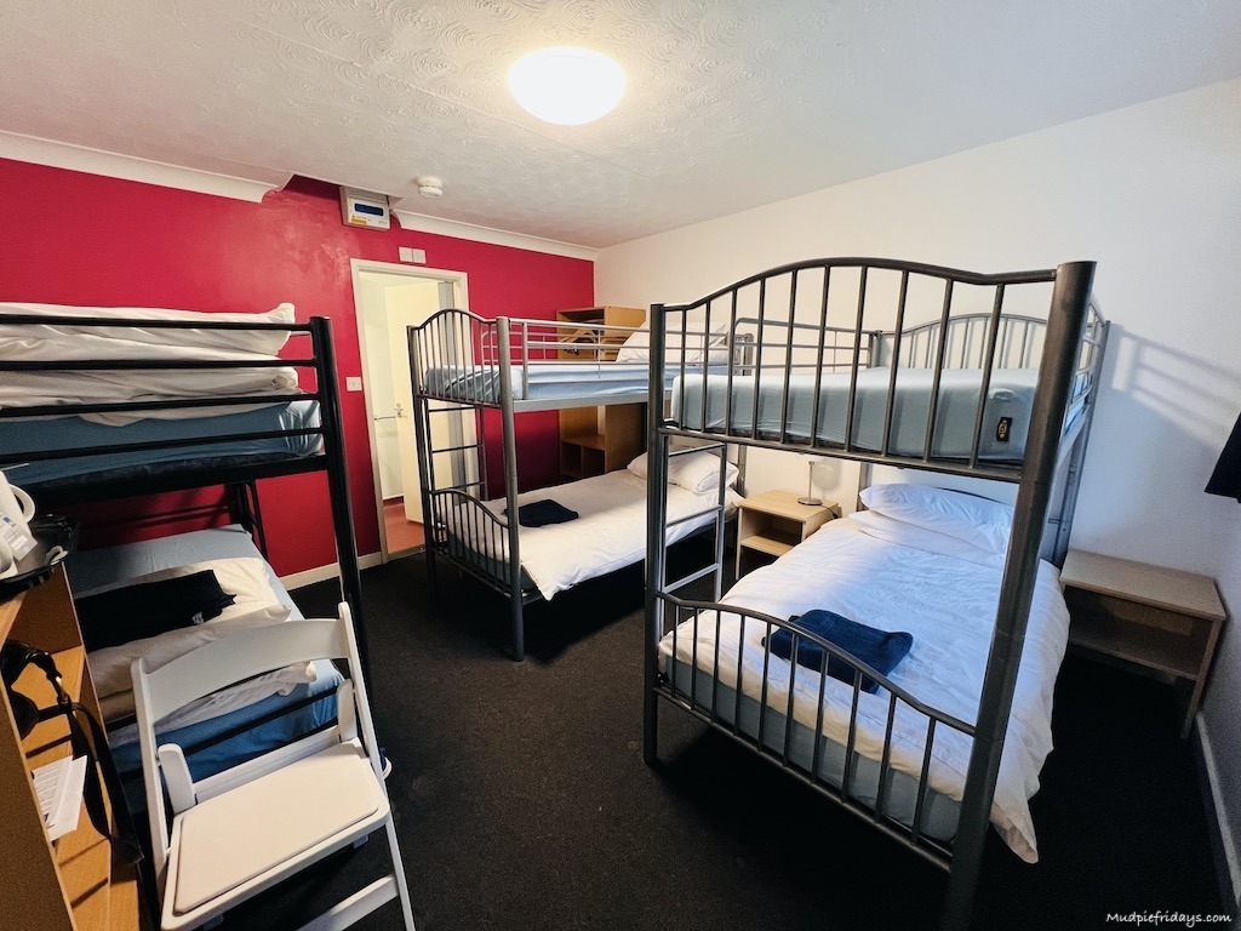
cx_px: 620
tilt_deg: -13.2
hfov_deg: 106.2
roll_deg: -0.1
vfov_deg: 89.9
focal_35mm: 13
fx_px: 466
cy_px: 466
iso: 320
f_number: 1.8
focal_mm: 1.57
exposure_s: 1/50
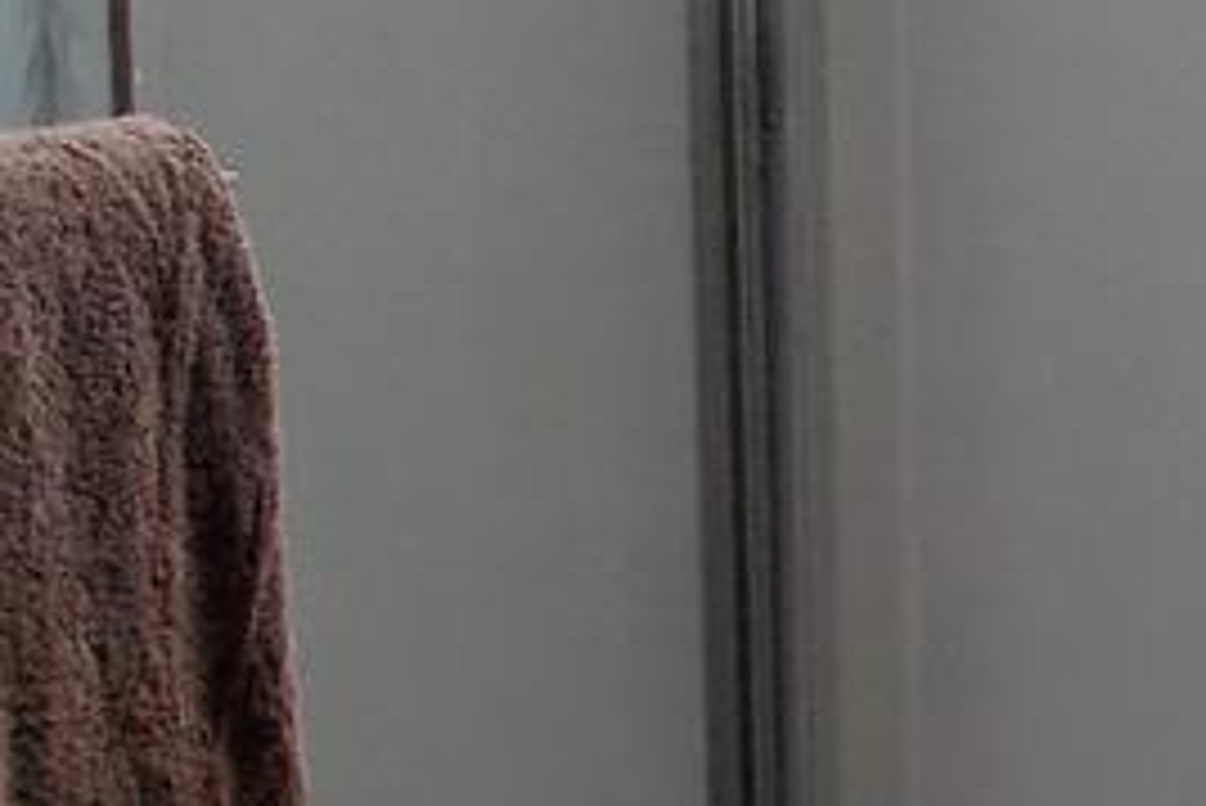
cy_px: 284
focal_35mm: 137
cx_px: 1357
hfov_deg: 14.6
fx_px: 4592
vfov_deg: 10.0
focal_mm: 4
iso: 200
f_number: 3.1
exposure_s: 1/30
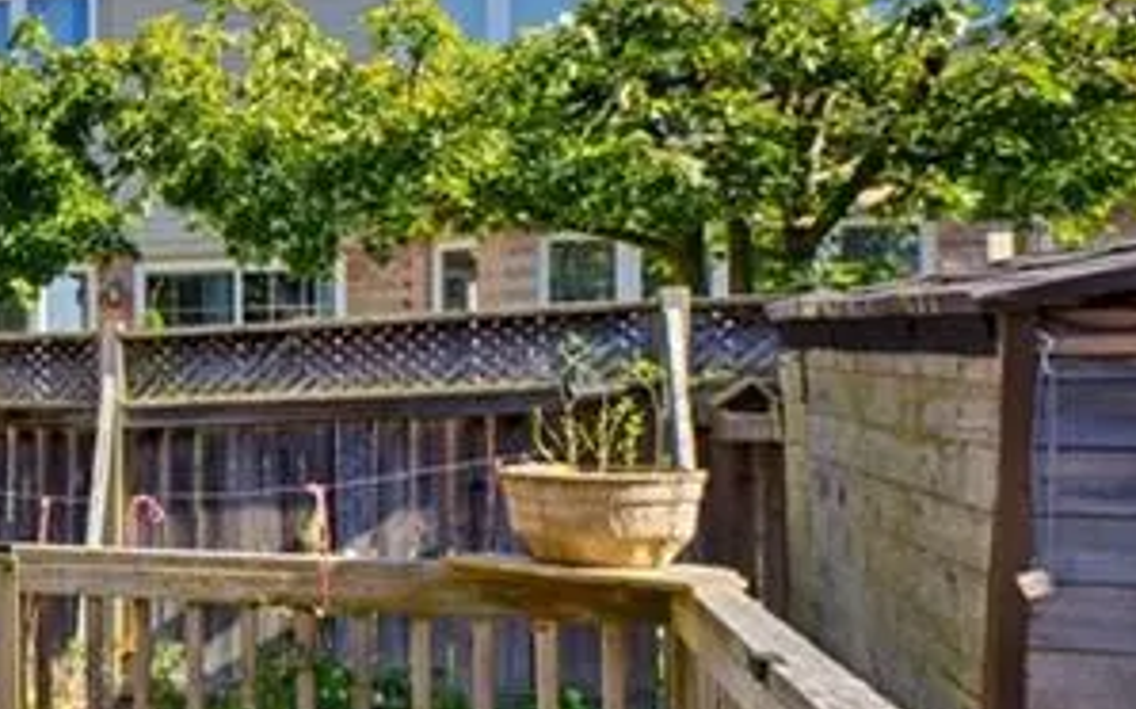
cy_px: 396
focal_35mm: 49
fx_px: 1516
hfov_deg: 27.8
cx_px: -568
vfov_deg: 26.3
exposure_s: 1/250
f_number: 10
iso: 800
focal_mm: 14
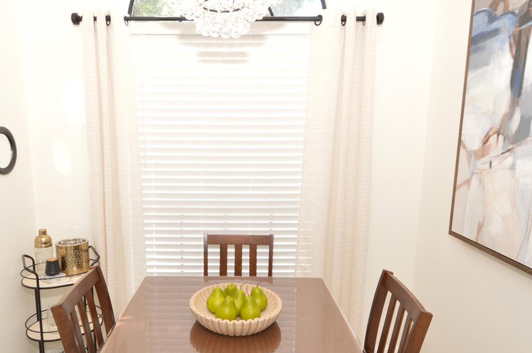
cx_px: 237
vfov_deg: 52.6
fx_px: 354
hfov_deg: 73.6
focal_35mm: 24
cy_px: 212
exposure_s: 1/80
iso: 800
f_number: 9
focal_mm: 12
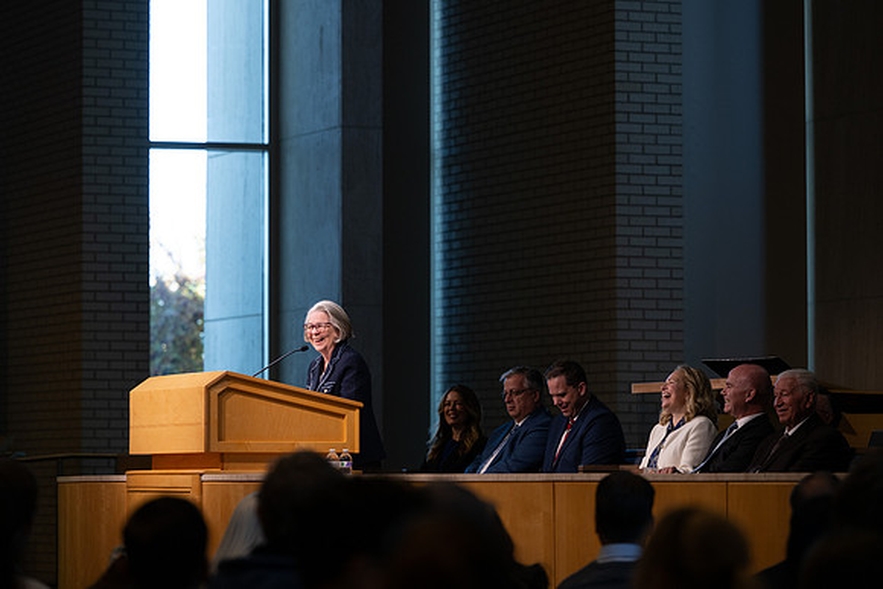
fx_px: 3531
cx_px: 414
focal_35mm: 144
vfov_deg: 9.5
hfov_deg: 14.3
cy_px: 267
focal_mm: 130
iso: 320
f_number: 3.2
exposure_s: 1/250
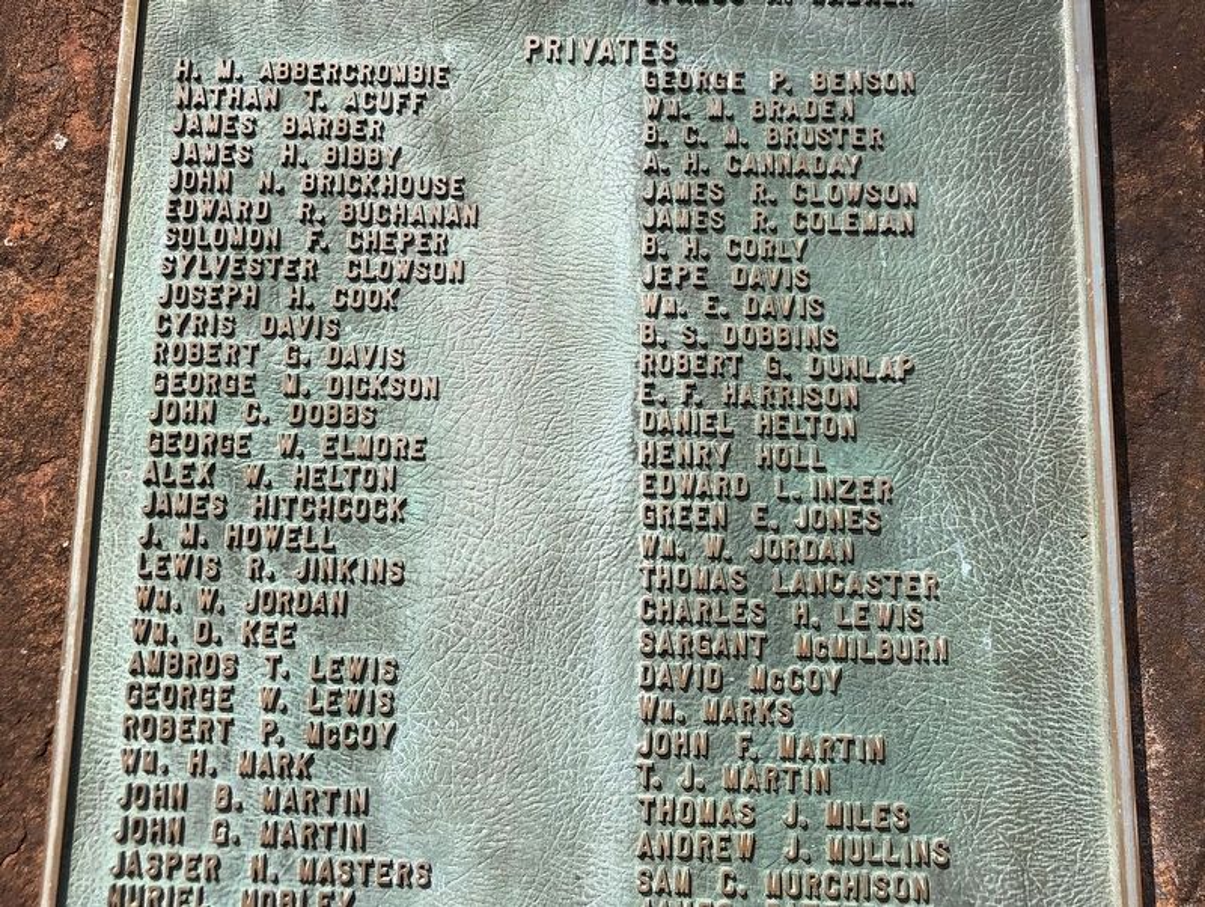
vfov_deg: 49.8
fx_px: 976
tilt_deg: +7.2
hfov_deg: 63.4
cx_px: 602
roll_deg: +1.3
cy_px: 454
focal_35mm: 28
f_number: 1.8
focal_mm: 4
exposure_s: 1/952
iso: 20
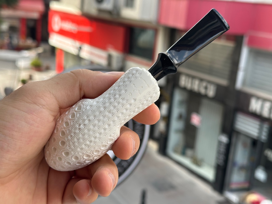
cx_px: 136
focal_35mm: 48
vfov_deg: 30.3
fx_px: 377
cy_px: 102
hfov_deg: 39.7
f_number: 1.78
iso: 64
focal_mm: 6.86
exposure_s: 1/577
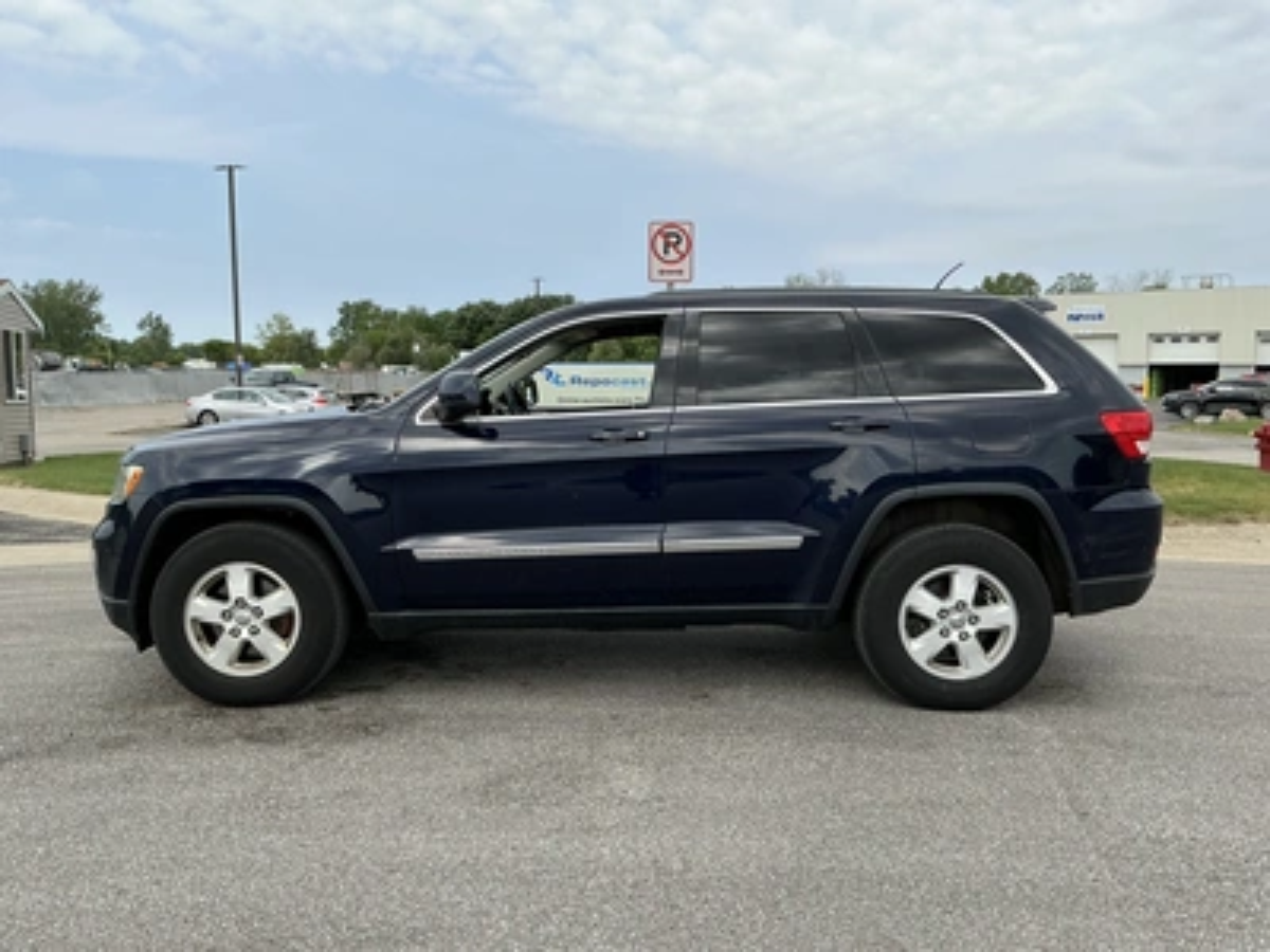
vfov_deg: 49.7
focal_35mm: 28
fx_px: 1027
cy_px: 476
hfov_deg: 63.4
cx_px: 635
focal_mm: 3
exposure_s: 1/1577
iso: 25
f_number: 1.8
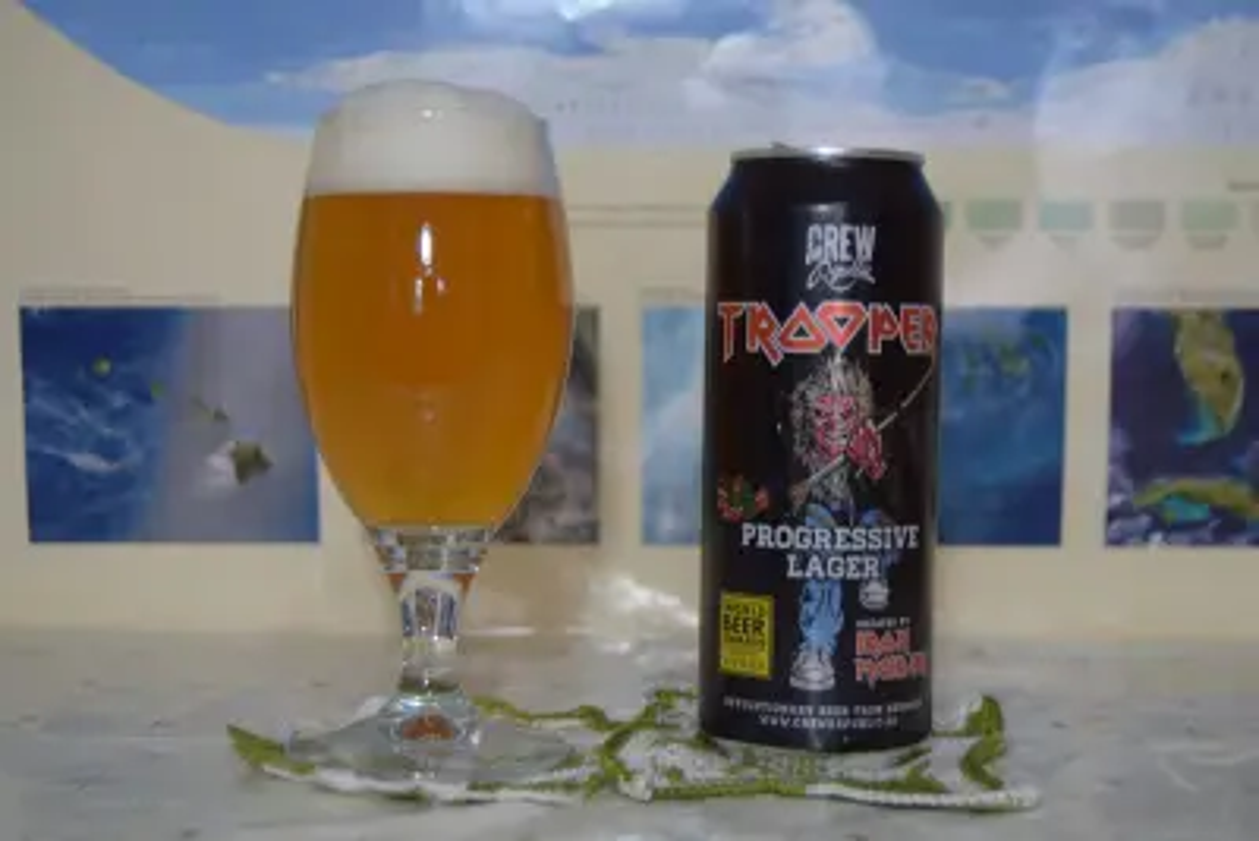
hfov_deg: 35.0
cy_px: 420
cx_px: 630
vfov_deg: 23.8
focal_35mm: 57
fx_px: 1994
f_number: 4.8
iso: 720
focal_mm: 38
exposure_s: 1/60
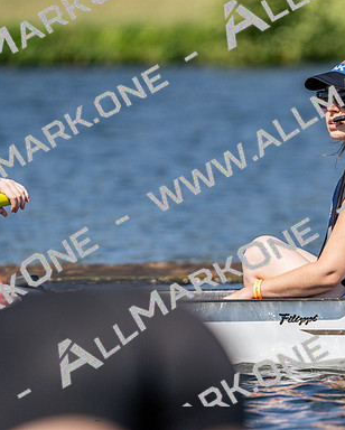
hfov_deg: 2.5
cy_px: 214
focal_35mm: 609
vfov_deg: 3.2
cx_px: 286
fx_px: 7761
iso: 250
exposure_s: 1/2000
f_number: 6.3
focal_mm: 430
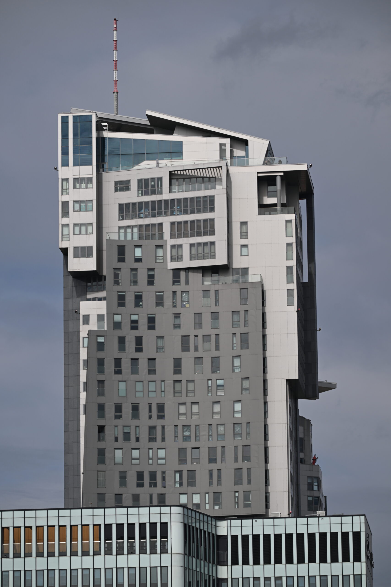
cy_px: 294
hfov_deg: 7.6
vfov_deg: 11.4
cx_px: 196
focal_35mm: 180
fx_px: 2932
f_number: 5.6
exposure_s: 1/1250
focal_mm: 180
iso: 100
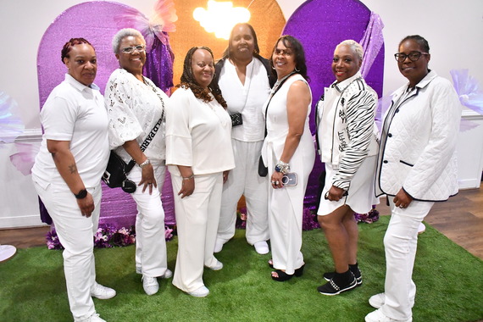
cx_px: 242
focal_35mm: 27
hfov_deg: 67.4
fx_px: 362
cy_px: 161
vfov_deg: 47.9
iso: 10000
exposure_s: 1/160
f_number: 3.5
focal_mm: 18
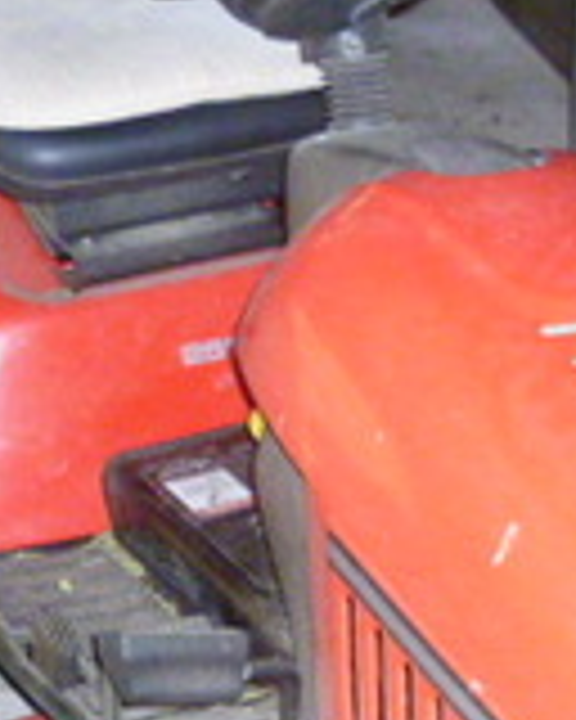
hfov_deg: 16.5
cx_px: 320
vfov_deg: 20.1
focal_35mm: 93
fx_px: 1982
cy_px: 693
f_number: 2.8
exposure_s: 1/30
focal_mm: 5
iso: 640
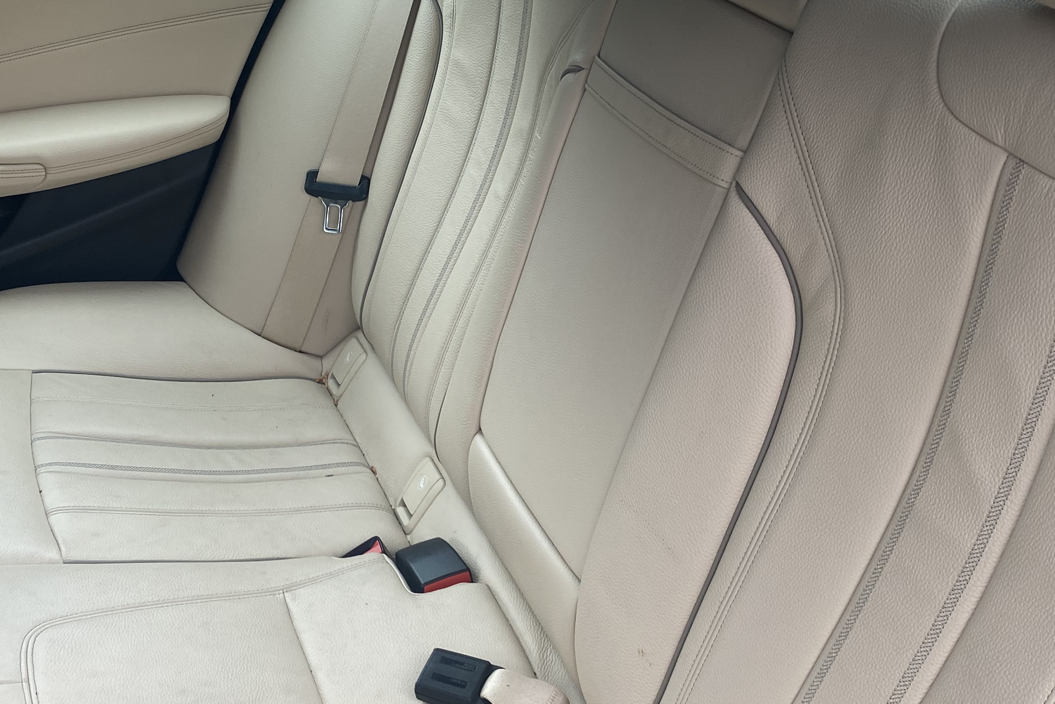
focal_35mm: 47
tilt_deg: -29.9
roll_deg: +1.3
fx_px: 1377
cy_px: 335
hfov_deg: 41.9
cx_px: 528
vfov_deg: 28.6
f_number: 1.8
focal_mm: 4.25
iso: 40
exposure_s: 1/115
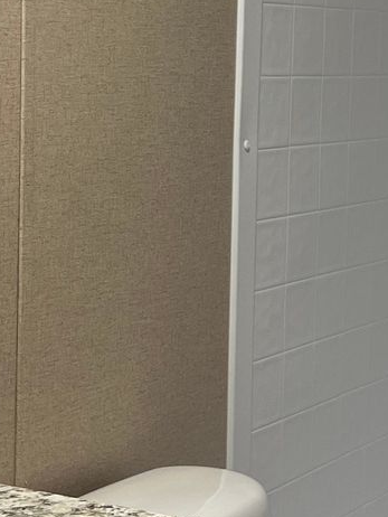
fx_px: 1568
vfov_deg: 18.7
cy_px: 224
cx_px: 182
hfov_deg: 14.1
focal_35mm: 105
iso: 100
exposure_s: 1/120
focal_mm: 5.7
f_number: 1.5
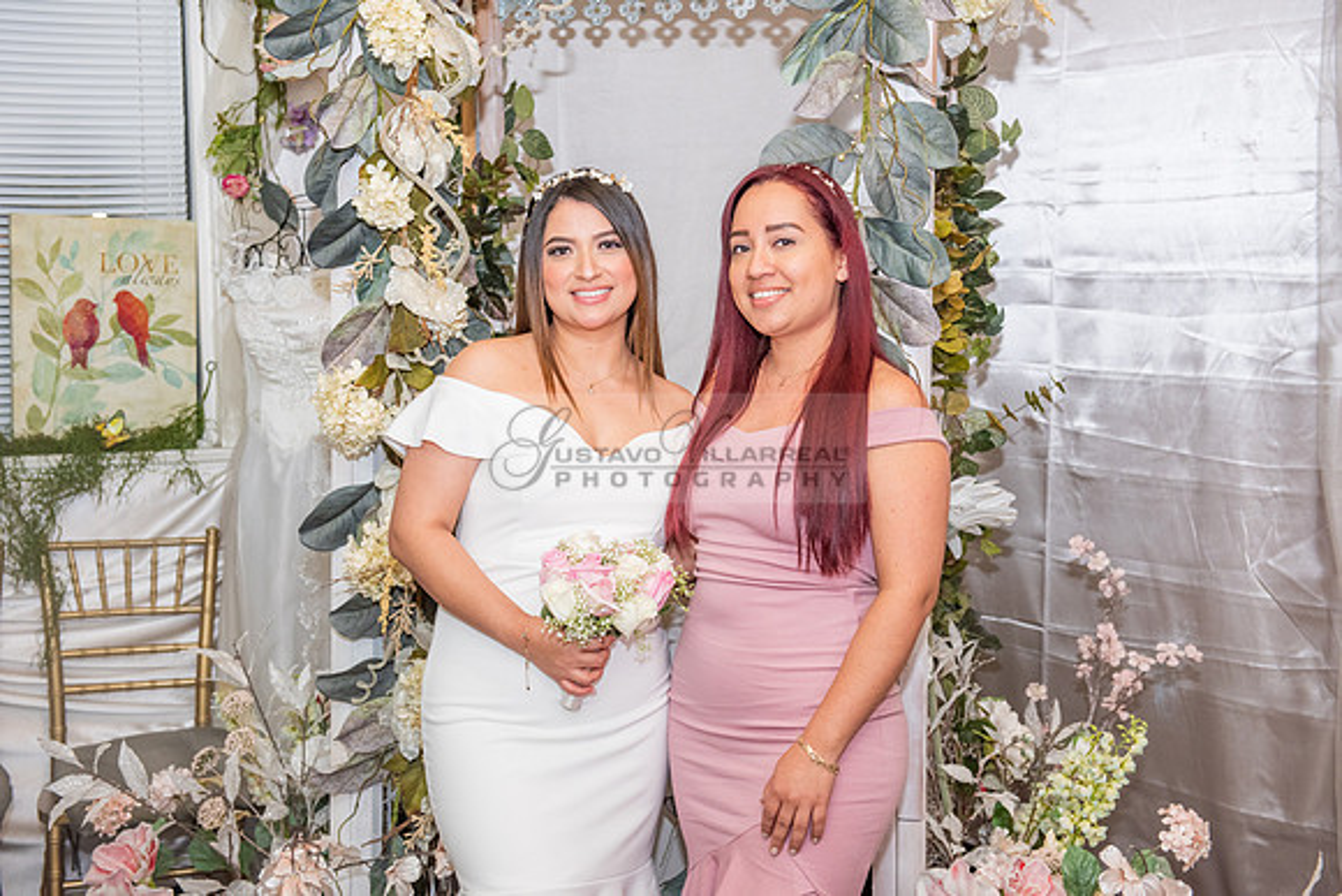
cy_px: 448
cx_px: 671
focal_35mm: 50
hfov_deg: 39.6
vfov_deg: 27.0
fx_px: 1864
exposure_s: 1/125
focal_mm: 50
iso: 1600
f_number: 4.5
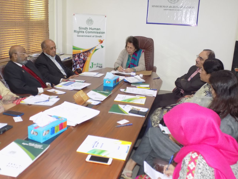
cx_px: 119
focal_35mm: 37
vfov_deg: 38.7
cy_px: 90
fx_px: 254
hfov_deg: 50.1
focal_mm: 6.6
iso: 400
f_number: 3.5
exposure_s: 1/30
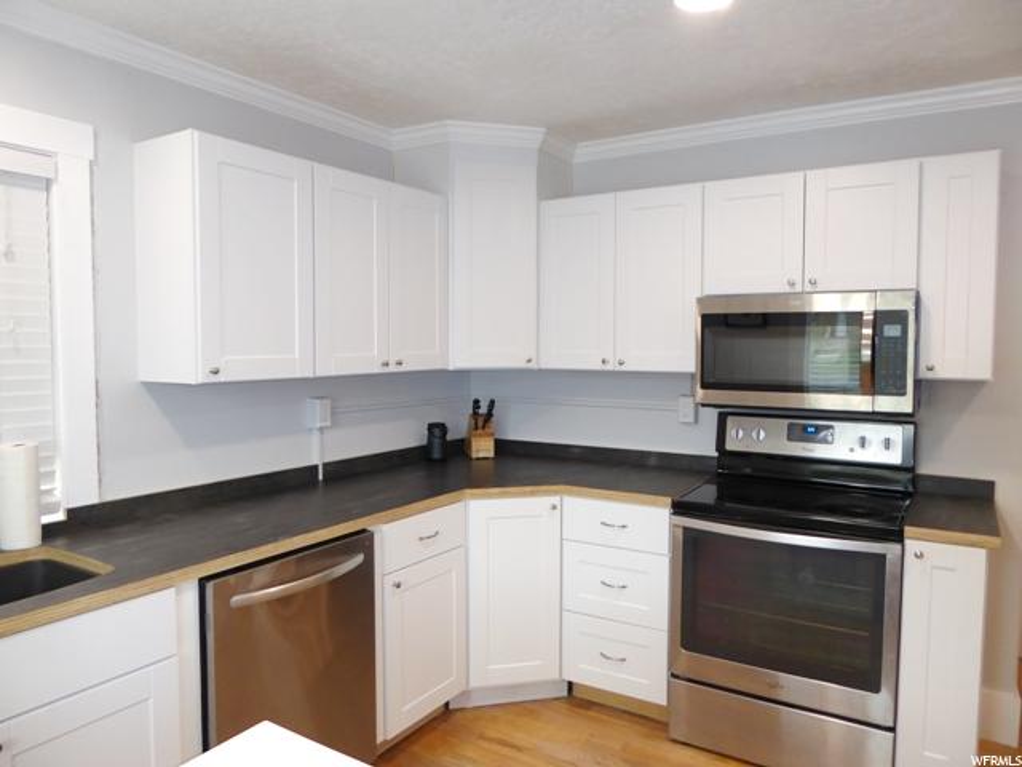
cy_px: 384
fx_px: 709
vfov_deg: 56.8
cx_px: 511
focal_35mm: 24
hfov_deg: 71.6
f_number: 3.3
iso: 320
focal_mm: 4.3
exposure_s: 1/60
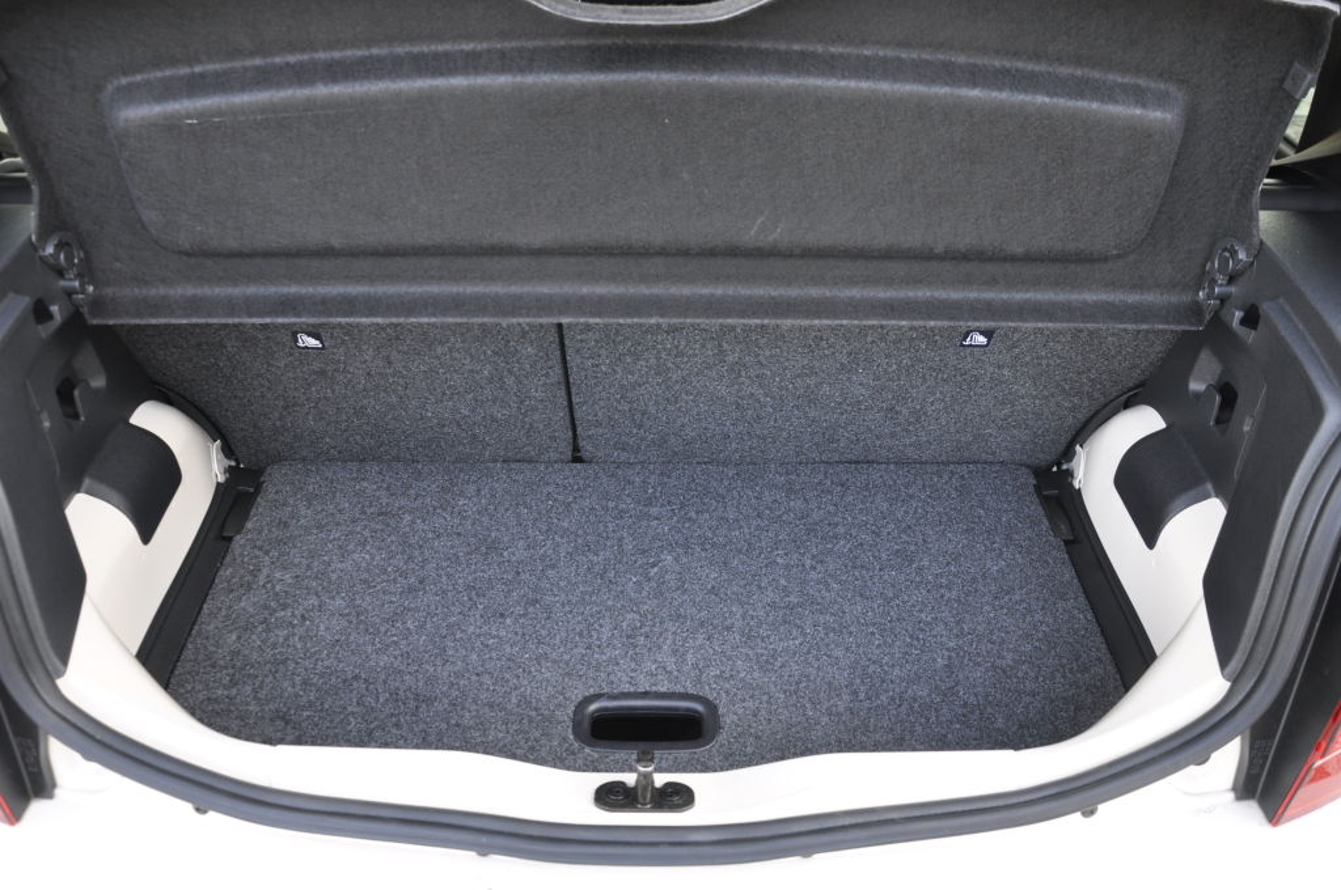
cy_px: 445
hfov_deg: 67.4
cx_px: 670
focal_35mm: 27
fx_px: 1004
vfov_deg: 47.8
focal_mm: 18
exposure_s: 1/30
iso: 200
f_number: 5.6
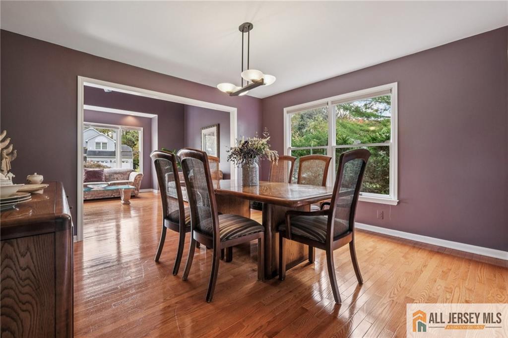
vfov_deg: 77.2
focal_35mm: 15
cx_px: 254
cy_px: 169
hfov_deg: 100.4
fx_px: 211
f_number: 6.4
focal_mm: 10
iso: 400
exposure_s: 1/60
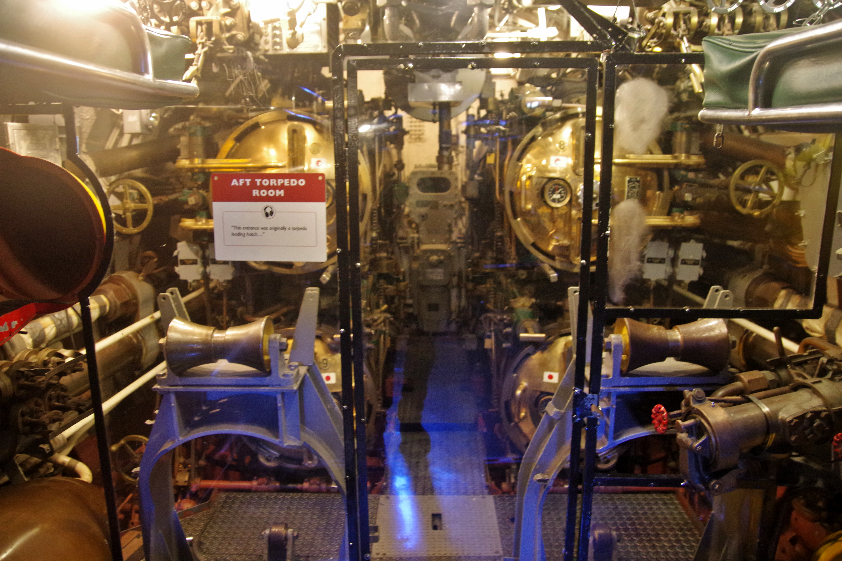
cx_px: 421
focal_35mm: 67
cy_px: 280
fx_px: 1567
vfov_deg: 20.3
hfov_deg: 30.1
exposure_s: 1/30
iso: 2000
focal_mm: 45
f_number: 2.8
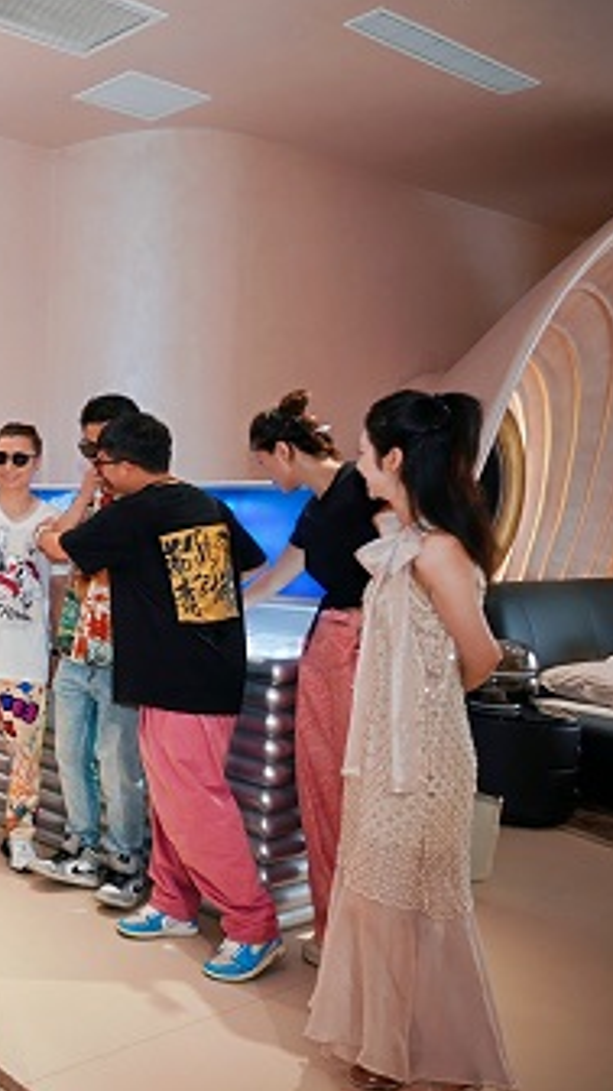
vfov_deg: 55.3
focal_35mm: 36
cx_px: -227
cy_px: 557
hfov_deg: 26.6
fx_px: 1040
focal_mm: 20
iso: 320
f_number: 3.5
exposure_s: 1/160
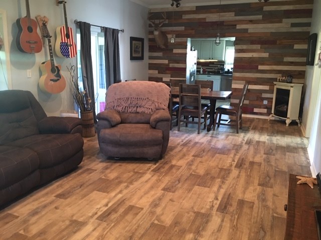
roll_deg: -2.2
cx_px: 160
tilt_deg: -11.5
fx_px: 269
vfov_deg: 48.2
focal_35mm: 29
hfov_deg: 61.7
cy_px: 120
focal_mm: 4.15
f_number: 2.2
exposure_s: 1/4
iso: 80
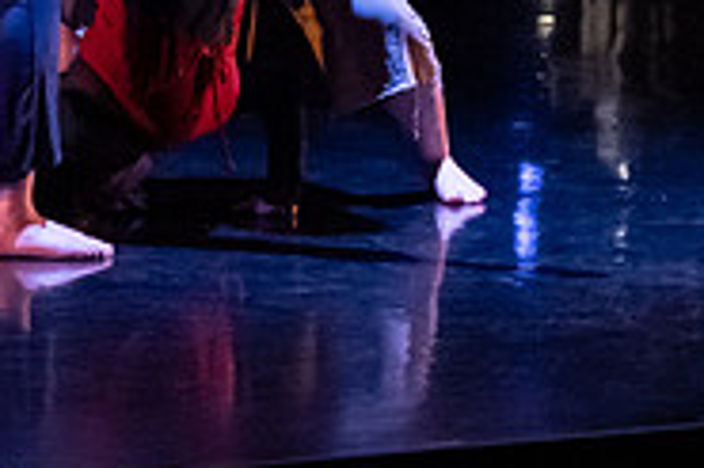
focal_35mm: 282
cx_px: 557
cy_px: -390
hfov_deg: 7.3
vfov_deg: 4.8
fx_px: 5510
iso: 4000
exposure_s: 1/320
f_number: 3.2
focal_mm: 62
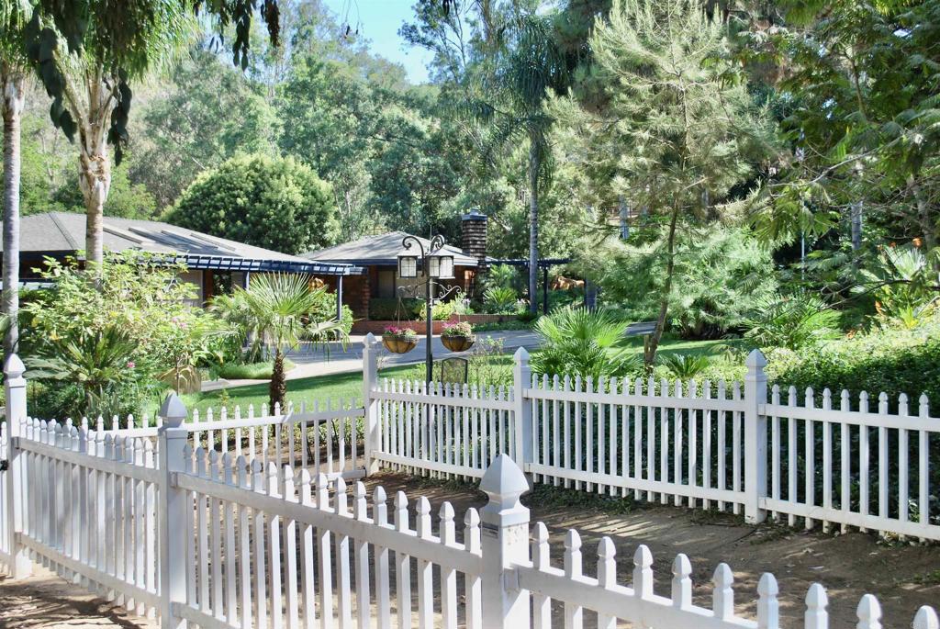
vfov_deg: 29.9
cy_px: 314
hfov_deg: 43.6
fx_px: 1176
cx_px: 470
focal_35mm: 45
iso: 100
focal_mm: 30
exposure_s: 1/125
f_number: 6.3
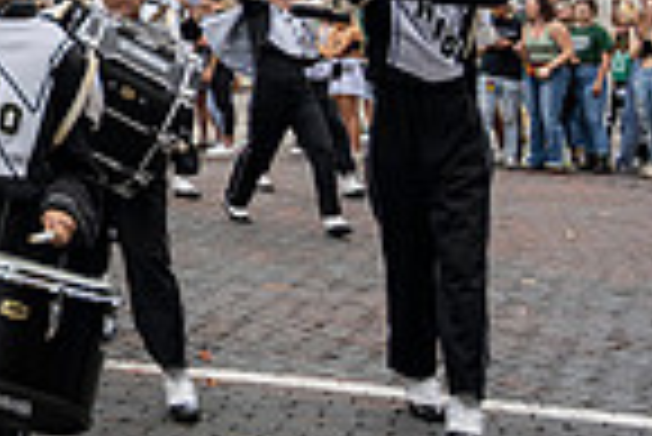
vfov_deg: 13.7
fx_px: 1740
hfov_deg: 18.6
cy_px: -146
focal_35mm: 96
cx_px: -342
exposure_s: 1/1600
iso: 800
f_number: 4
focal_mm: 24
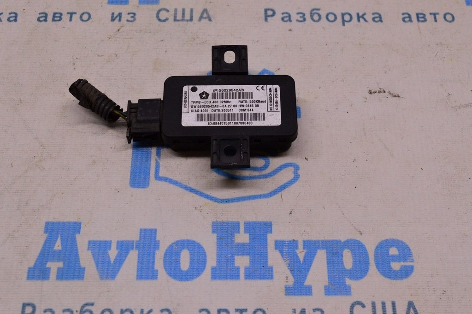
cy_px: 157
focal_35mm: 52
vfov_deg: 25.7
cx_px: 236
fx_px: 688
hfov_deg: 37.9
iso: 1600
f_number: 8
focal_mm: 35
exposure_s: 1/200
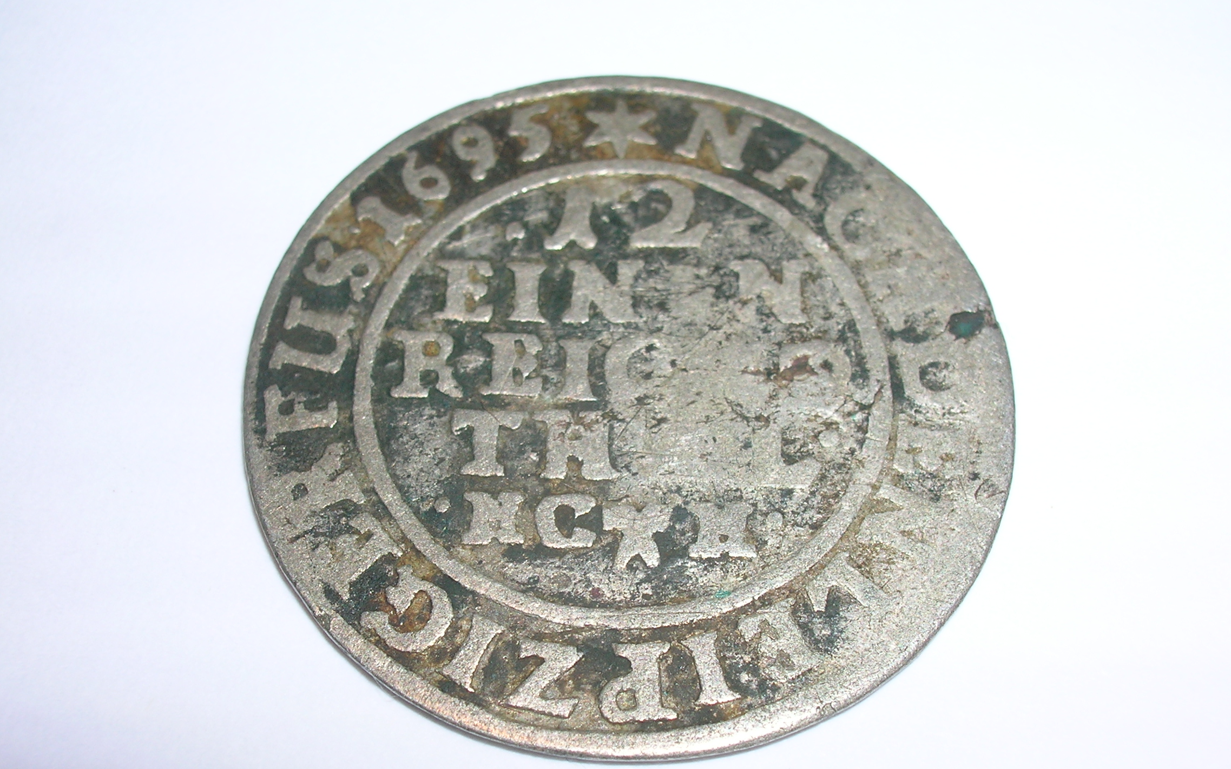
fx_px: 1644
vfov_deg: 26.3
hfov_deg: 41.1
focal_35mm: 49
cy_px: 432
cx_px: 618
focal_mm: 7.7
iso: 50
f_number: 5.4
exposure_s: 1/60.1
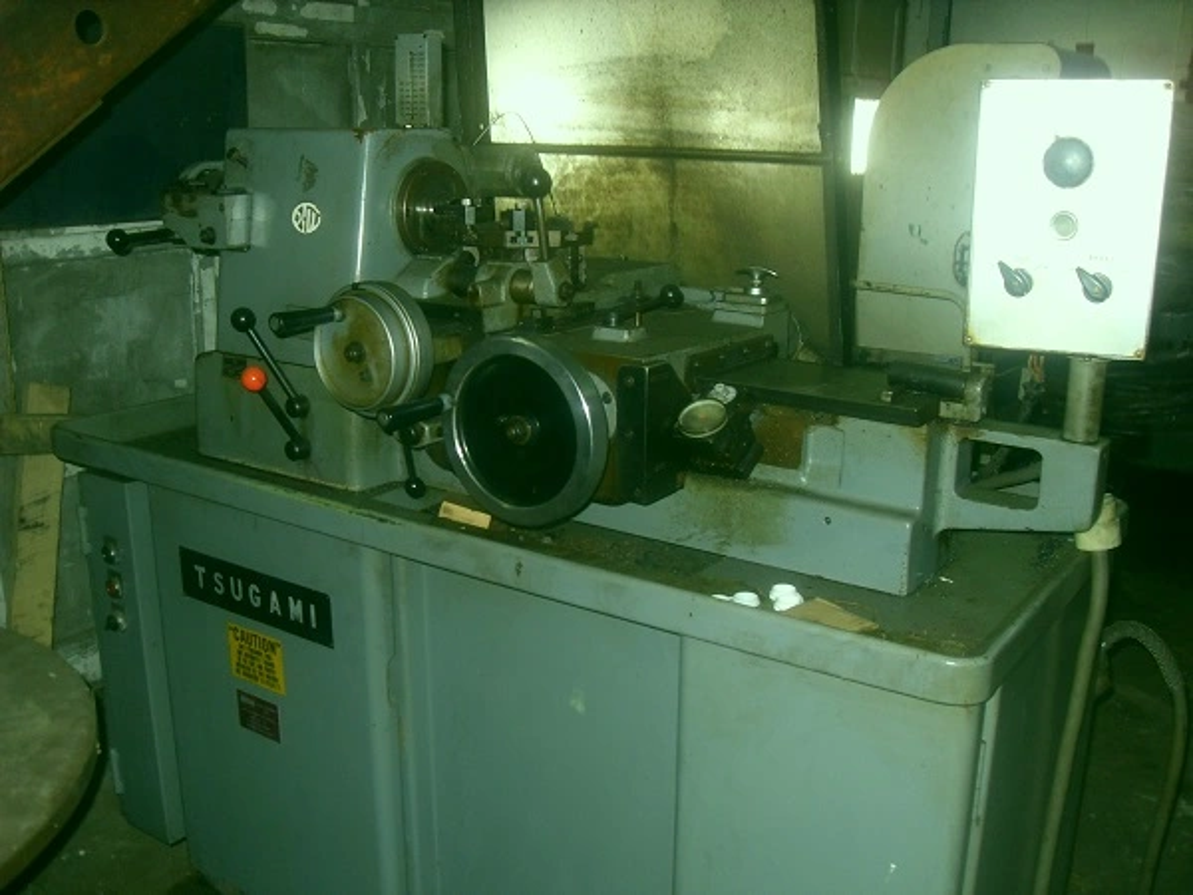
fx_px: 1172
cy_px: 448
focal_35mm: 34
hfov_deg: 54.0
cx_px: 596
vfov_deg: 41.8
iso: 100
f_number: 2.8
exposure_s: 1/45
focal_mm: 6.3
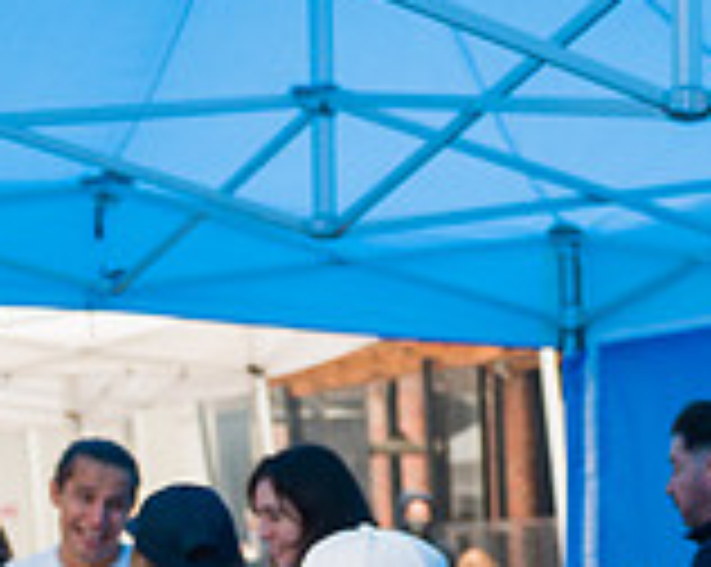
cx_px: 819
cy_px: 846
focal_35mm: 100
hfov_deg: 18.3
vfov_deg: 14.4
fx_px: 2102
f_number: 3.2
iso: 320
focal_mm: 29
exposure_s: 1/250
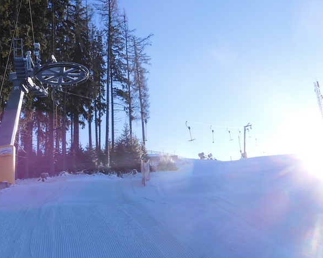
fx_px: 449
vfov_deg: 32.0
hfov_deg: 38.2
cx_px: 69
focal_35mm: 47
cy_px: 154
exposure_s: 1/1000
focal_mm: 5.4
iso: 100
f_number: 3.5
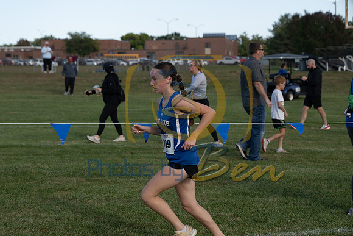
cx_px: 176
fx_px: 794
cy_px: 118
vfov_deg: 16.9
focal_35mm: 81
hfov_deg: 25.1
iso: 320
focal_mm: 81
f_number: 5.6
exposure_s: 1/1000
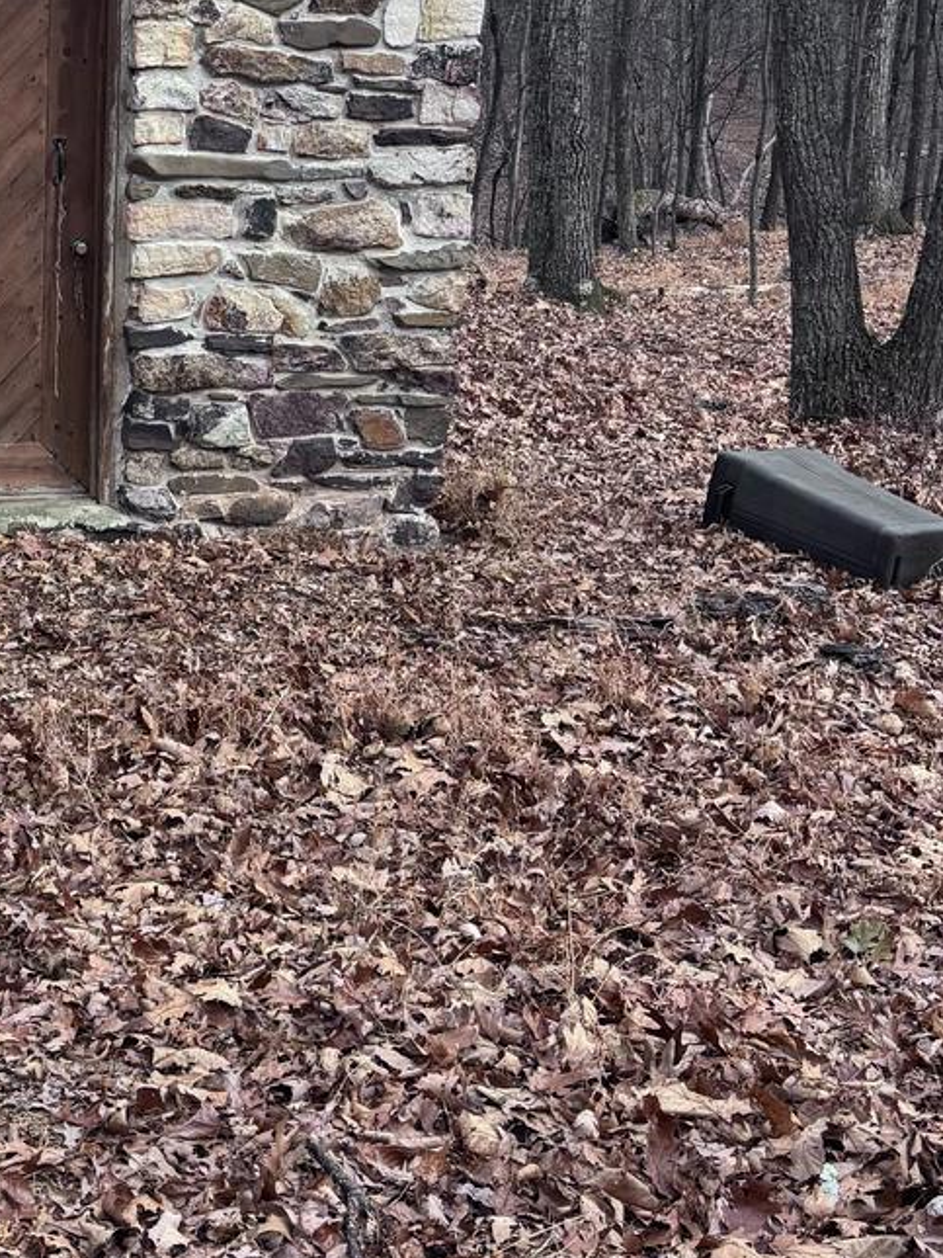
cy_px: 121
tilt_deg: -8.0
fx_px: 2252
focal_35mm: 62
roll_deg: -0.9
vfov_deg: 29.9
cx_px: 70
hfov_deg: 23.0
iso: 50
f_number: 1.6
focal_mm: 5.96
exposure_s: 1/978
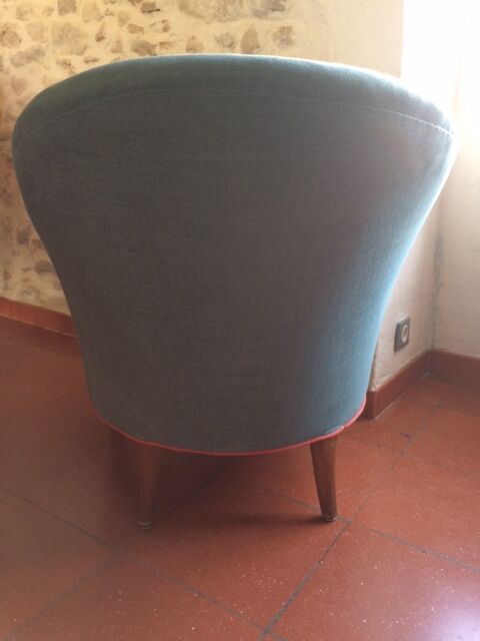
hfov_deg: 48.2
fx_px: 536
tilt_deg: -15.3
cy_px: 320
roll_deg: +1.4
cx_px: 240
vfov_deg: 61.7
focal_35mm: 29
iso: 200
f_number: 2.2
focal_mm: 4.15
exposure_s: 1/33
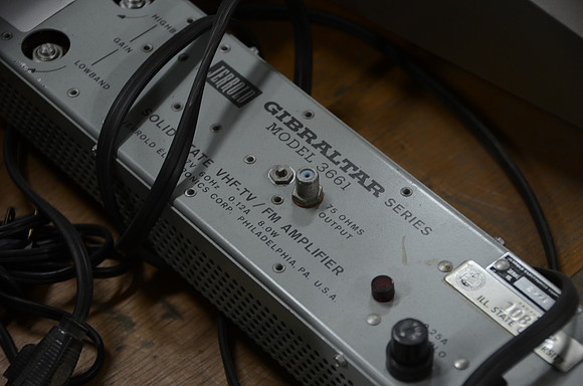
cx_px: 292
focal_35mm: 123
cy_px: 193
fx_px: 1988
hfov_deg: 16.7
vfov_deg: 11.1
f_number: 5
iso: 400
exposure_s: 1/20
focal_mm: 82
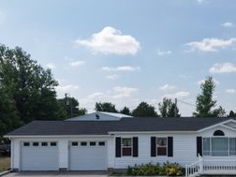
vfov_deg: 34.9
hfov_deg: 44.3
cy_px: 112
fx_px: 280
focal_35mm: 41
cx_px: 176
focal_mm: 8.67
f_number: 1.8
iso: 170
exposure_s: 1/5000
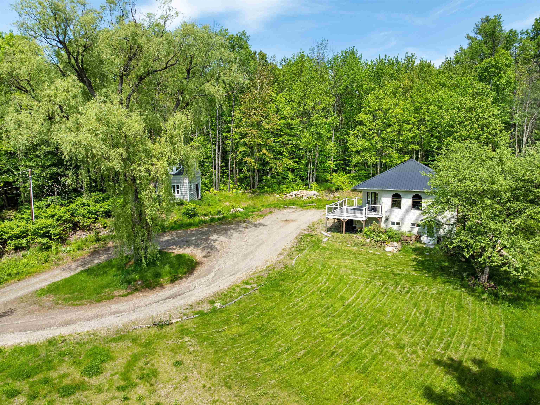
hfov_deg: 71.6
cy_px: 202
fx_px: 374
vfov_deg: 56.8
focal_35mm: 24
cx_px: 270
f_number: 2.8
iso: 100
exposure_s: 1/1000
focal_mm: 12.29
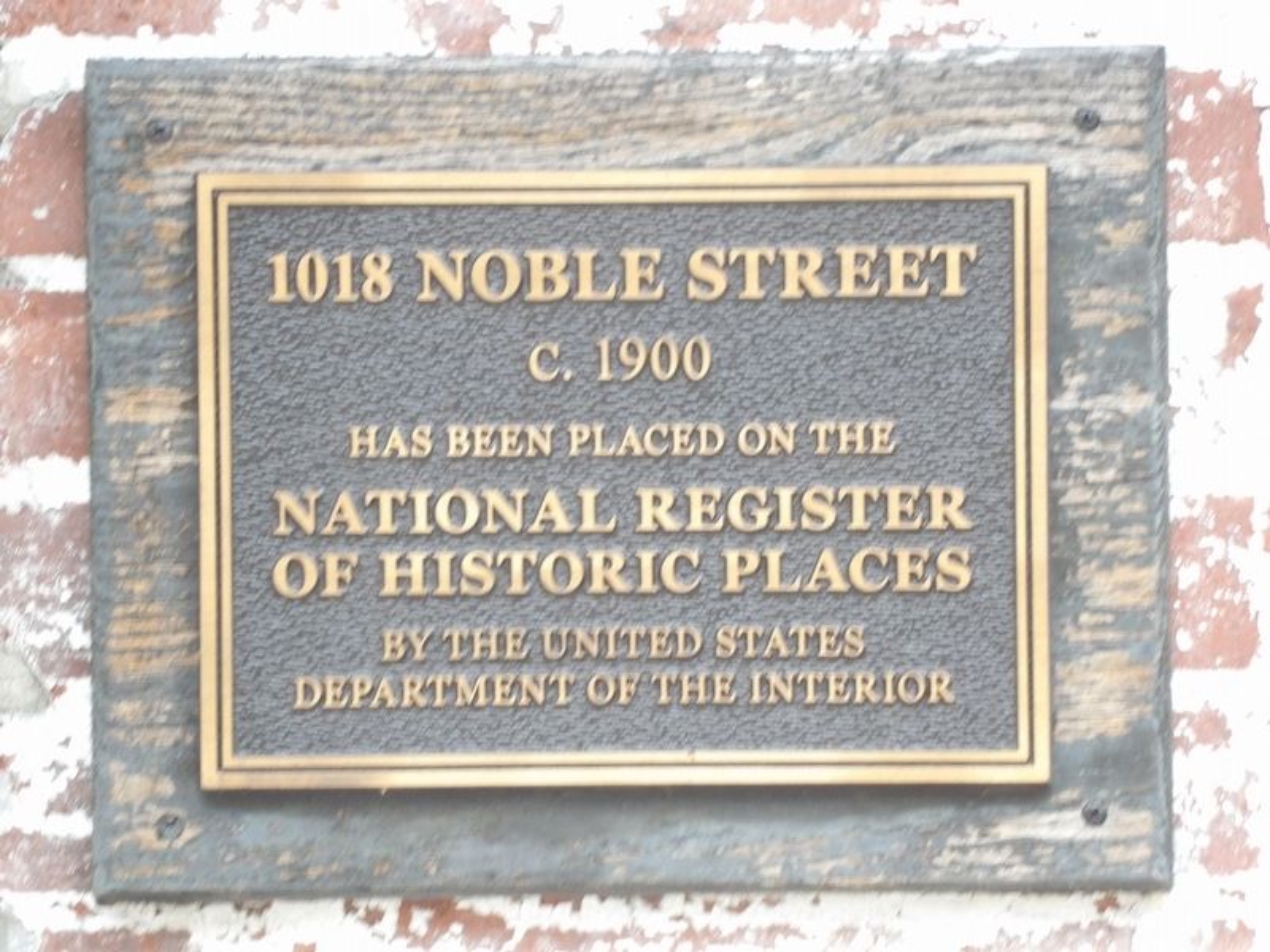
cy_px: 476
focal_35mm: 967
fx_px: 35478
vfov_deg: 1.5
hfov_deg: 2.1
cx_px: 635
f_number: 5.3
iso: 473
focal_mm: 173.5
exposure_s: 1/50
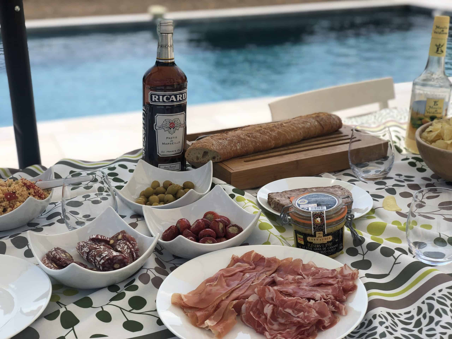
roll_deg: +0.6
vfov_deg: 28.0
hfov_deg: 36.8
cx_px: 226
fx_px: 679
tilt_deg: -20.3
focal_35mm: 52
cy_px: 170
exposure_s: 1/1333
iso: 16
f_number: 2.4
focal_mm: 6
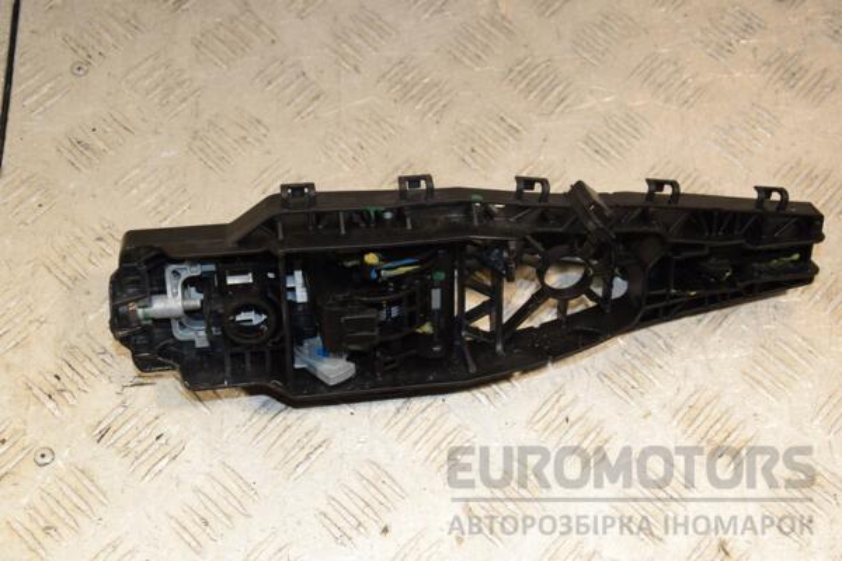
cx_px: 421
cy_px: 280
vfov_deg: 23.8
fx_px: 1333
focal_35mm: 57
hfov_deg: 35.1
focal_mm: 38
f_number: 8
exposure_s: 1/200
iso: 800
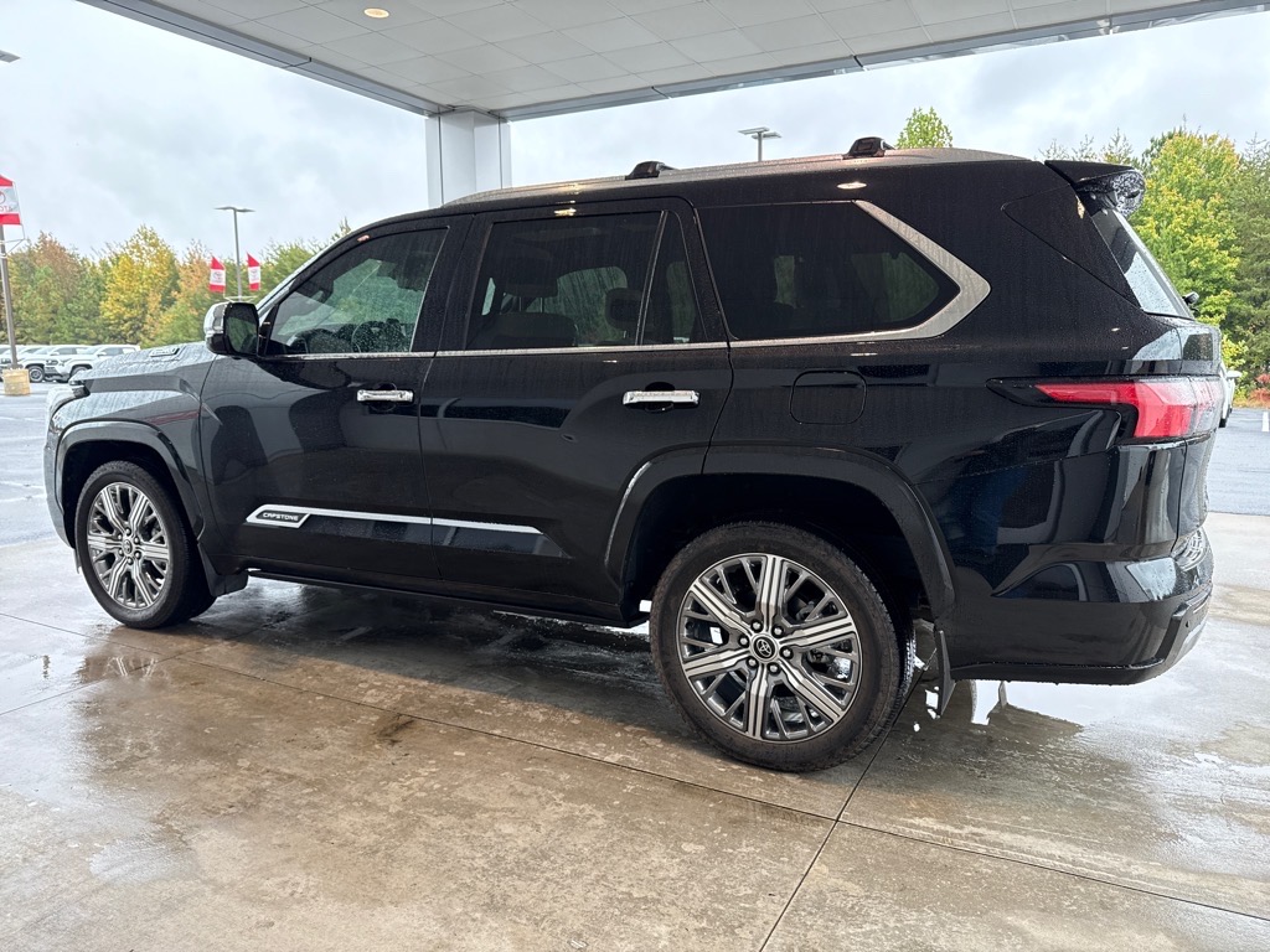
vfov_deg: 56.8
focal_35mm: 24
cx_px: 635
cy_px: 476
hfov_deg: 71.6
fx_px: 881
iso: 200
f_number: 1.78
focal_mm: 6.76
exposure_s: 1/170
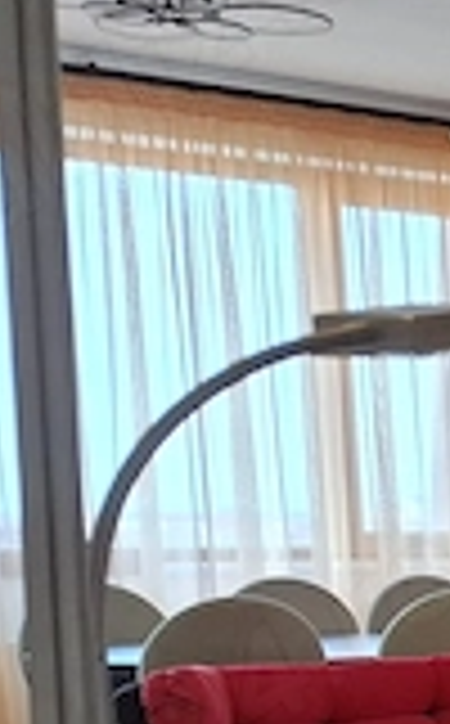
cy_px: 805
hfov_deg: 11.5
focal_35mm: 91
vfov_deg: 21.6
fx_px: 1794
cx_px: 1116
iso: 80
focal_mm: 5.54
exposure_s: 1/100
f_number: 1.8
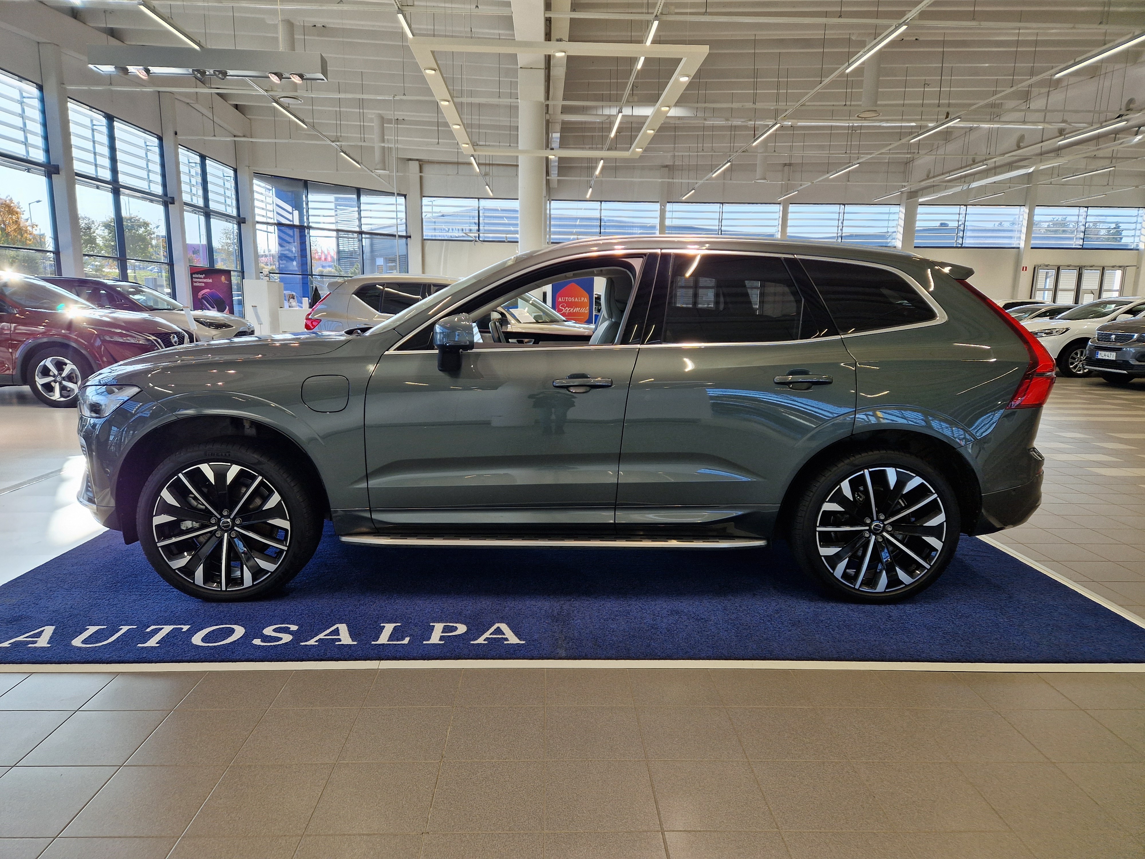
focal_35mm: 23
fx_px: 761
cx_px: 572
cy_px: 430
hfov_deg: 73.9
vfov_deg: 58.9
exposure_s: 1/180
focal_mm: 5.4
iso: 50
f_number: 1.8
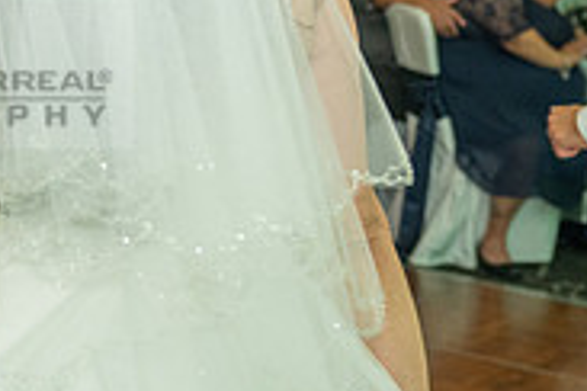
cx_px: -138
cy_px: 72
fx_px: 1810
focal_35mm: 111
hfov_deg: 17.5
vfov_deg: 12.3
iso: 1600
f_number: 3.5
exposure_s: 1/125
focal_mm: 35
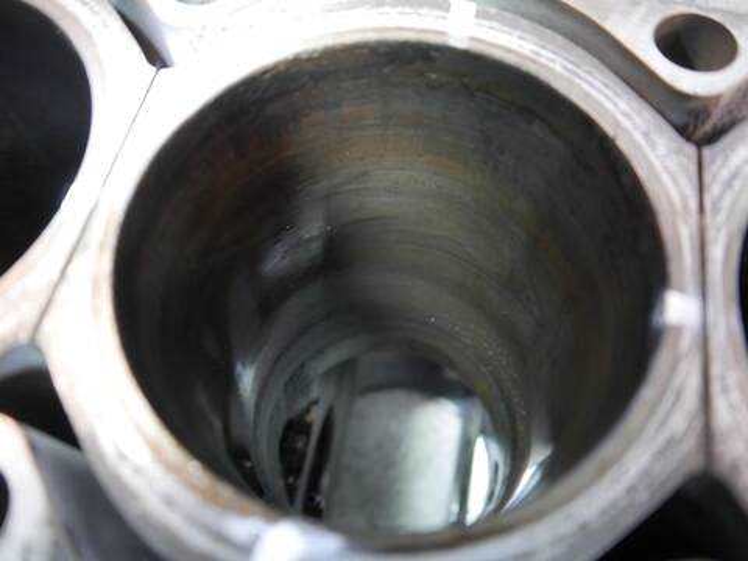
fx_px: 648
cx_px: 374
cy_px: 280
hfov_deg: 60.0
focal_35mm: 30
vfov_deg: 46.8
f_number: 3.6
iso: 2000
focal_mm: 15
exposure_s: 1/60
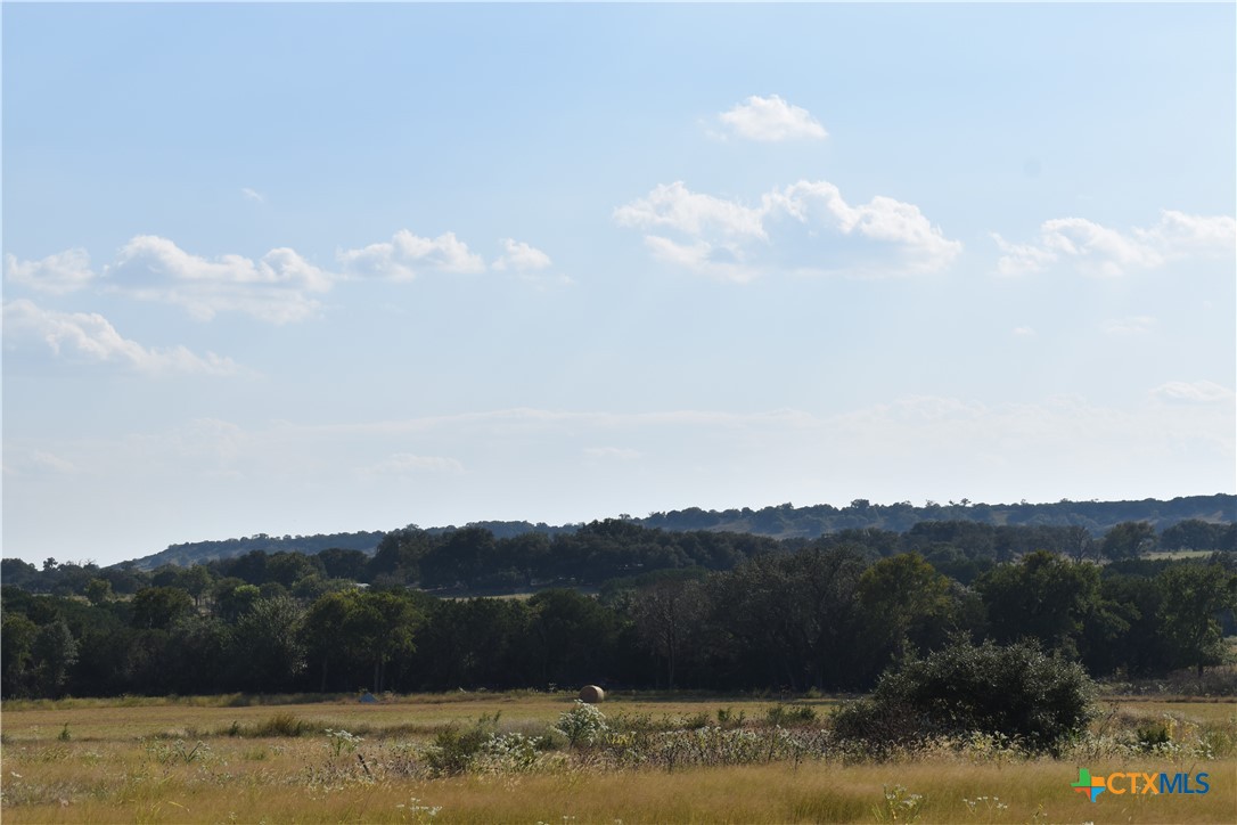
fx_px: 2680
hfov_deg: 26.0
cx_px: 618
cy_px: 412
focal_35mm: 78
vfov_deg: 17.5
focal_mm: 52
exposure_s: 1/400
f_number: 10
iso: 100
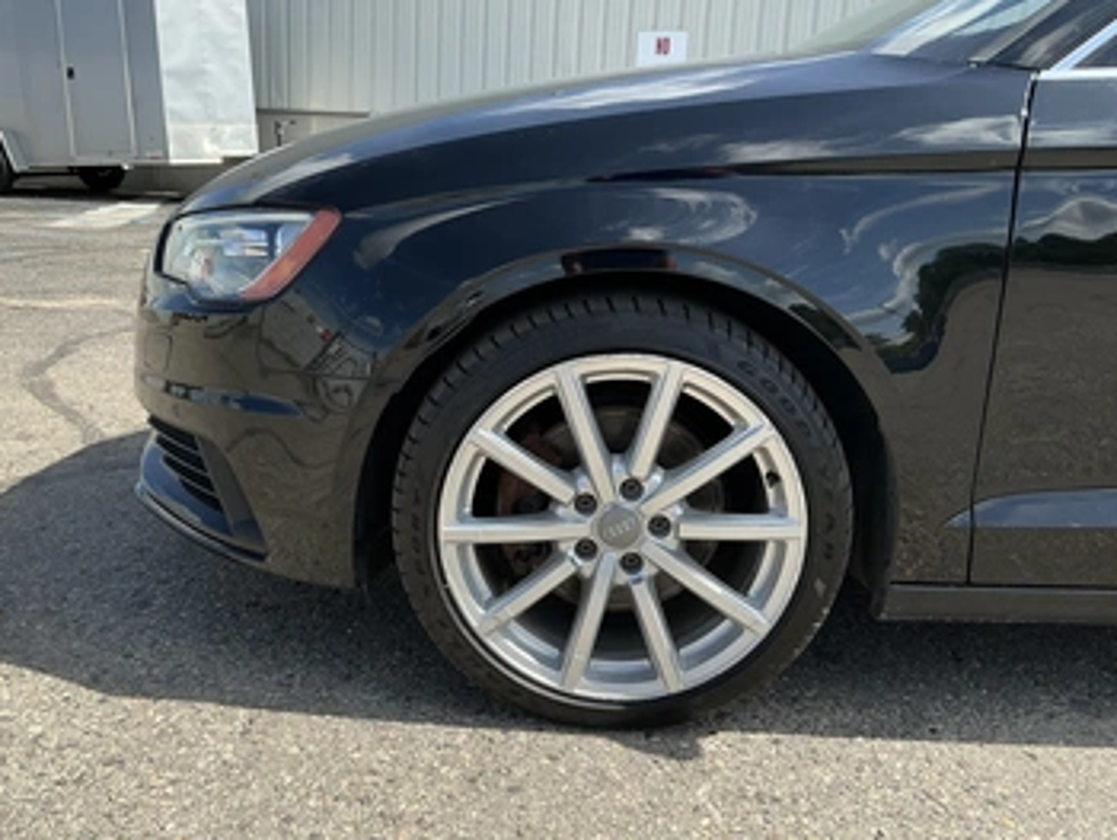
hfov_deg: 56.7
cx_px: 501
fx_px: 1033
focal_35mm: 32
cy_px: 415
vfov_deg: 44.2
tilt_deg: -11.3
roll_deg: -2.8
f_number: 1.8
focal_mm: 3
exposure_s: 1/869
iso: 25
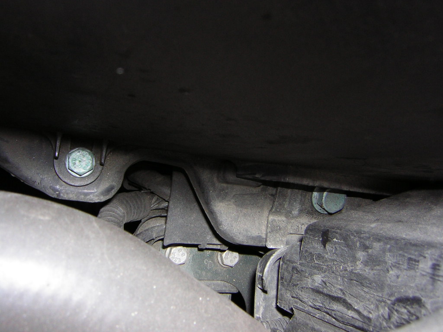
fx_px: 461
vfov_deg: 39.7
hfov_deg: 51.4
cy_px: 166
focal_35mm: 36
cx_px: 222
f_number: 5.2
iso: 50
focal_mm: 4.7
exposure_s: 1/60.1
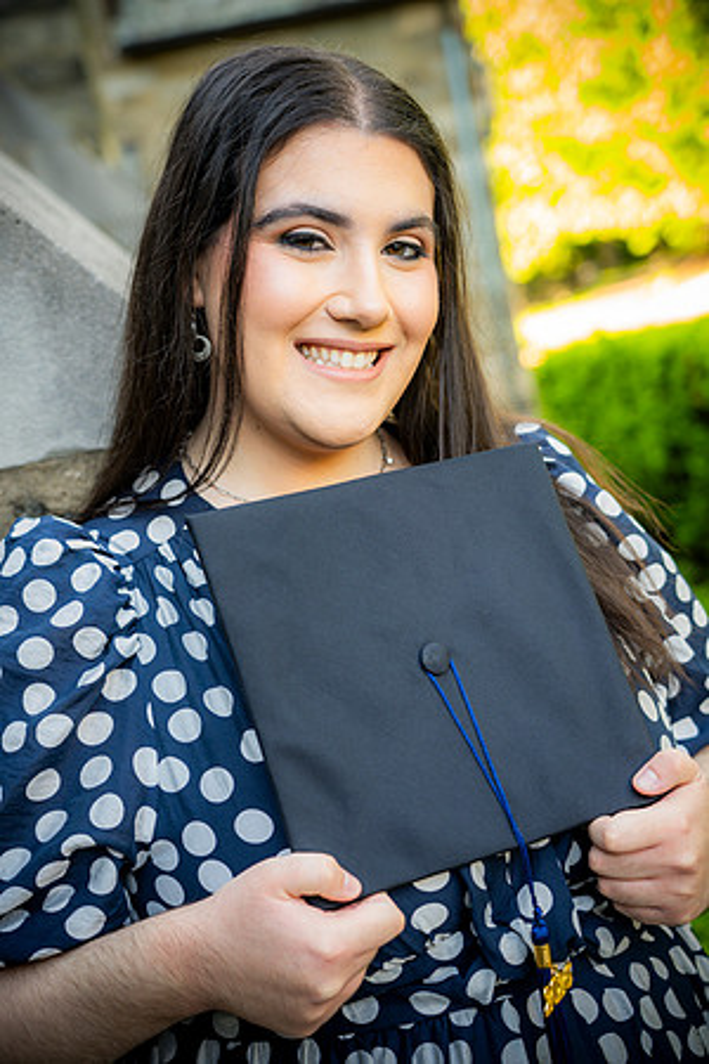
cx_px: 354
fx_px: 1536
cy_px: 532
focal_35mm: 52
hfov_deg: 26.0
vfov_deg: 38.2
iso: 500
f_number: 4
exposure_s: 1/80
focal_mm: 52
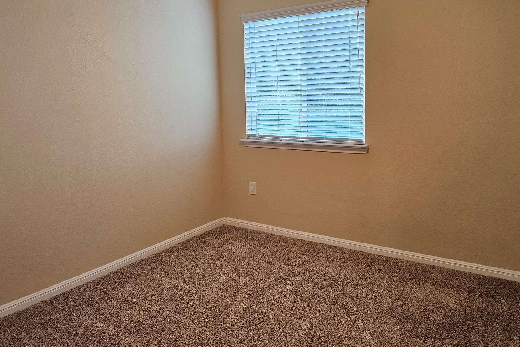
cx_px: 263
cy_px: 137
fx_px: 419
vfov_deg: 44.7
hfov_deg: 63.7
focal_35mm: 29
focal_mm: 6.3
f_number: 1.7
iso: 250
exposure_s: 1/120
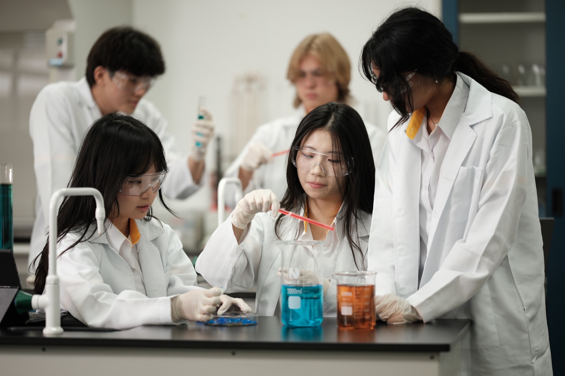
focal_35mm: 113
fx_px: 1773
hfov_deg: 18.1
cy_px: 188
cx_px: 282
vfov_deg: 12.1
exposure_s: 1/200
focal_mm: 75
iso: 250
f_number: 1.2
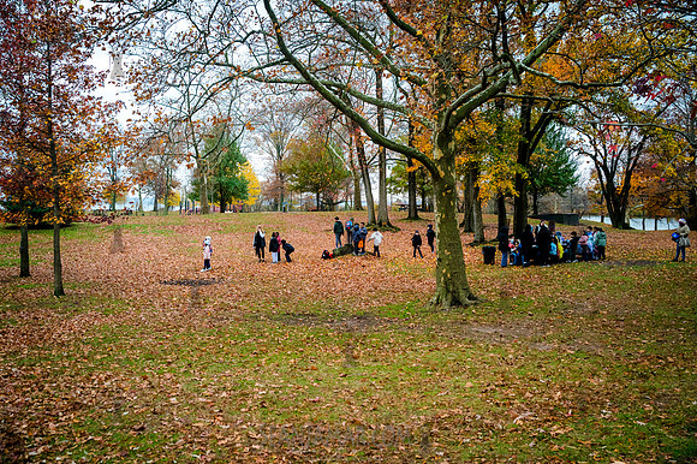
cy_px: 232
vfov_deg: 37.8
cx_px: 348
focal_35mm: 35
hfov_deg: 54.5
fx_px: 677
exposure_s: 1/640
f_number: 4
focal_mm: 35
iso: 4000
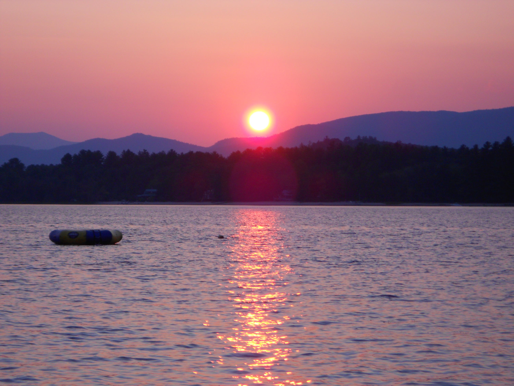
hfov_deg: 15.2
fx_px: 1930
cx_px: 257
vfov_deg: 11.4
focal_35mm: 130
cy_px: 193
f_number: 6.5
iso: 80
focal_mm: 23
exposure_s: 1/100
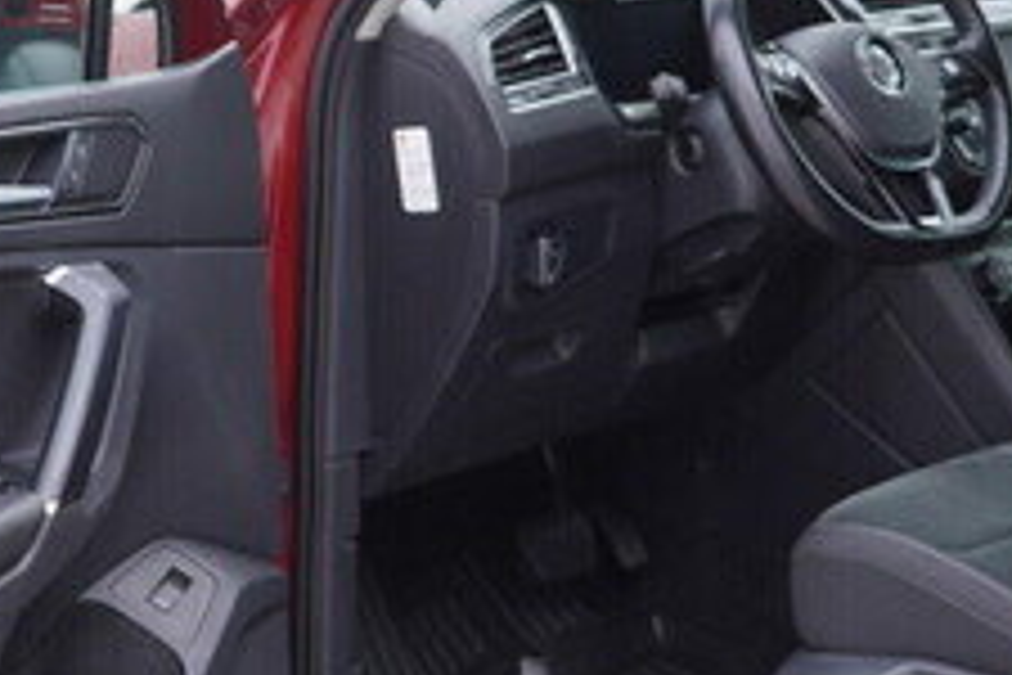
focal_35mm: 88
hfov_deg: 23.1
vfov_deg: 15.5
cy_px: 326
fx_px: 2474
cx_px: 373
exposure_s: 1/40
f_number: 2.8
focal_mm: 24
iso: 125
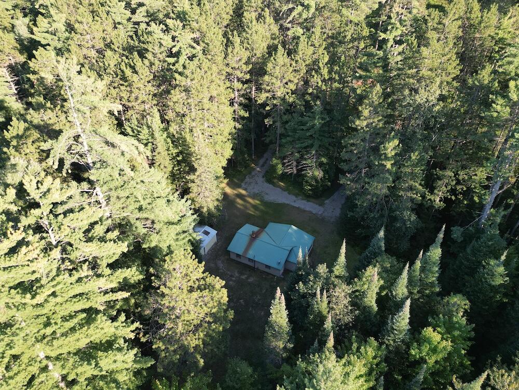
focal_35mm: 24
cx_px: 260
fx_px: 360
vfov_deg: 56.8
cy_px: 195
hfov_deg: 71.6
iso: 100
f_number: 1.7
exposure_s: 1/500
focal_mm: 6.72
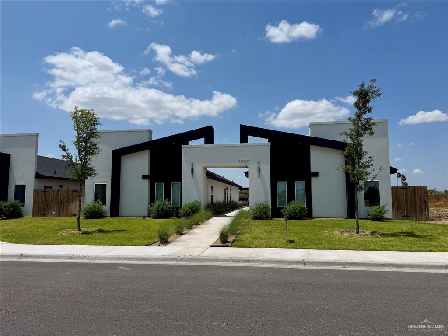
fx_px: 311
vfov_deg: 56.8
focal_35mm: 24
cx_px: 224
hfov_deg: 71.6
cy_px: 168
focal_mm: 6.76
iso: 80
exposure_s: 1/10309
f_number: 1.78
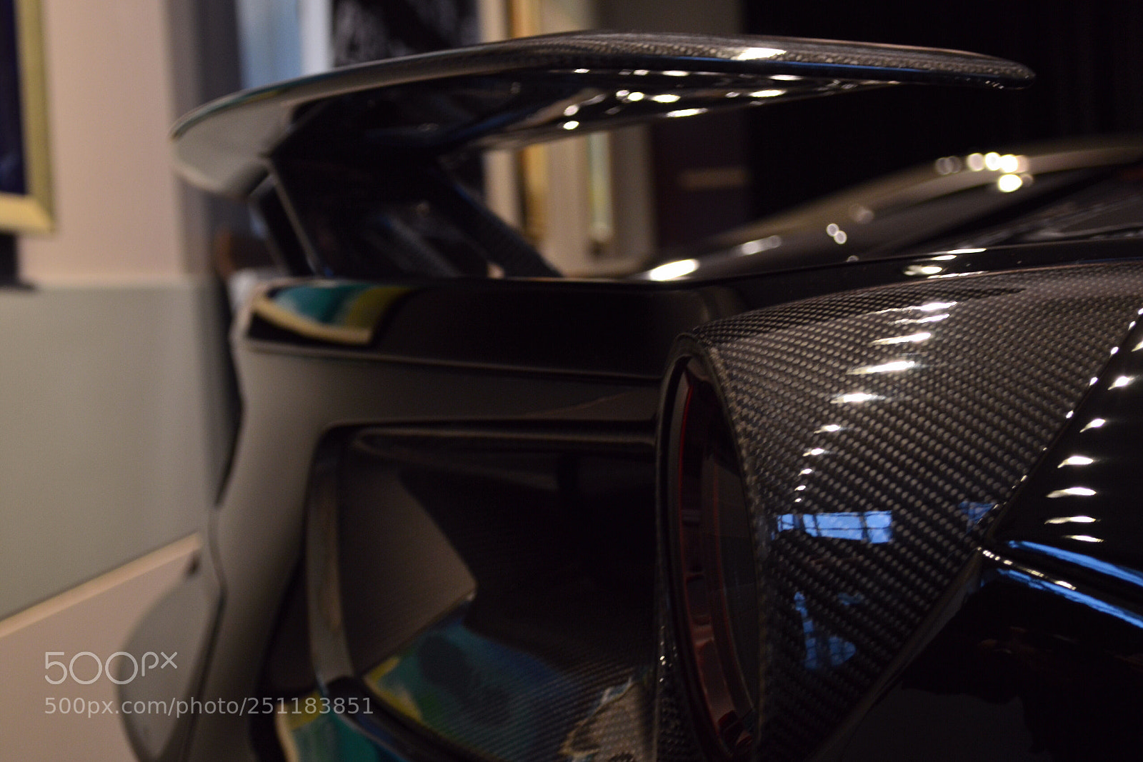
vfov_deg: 22.6
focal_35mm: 60
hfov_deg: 33.4
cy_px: 381
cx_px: 572
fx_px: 1905
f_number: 5.3
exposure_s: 1/4
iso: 800
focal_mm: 40
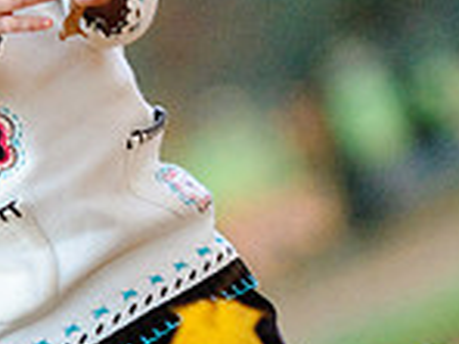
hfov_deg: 2.9
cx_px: 267
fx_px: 8990
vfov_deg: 2.2
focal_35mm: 678
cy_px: -28
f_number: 2.8
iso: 400
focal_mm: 120
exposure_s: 1/250
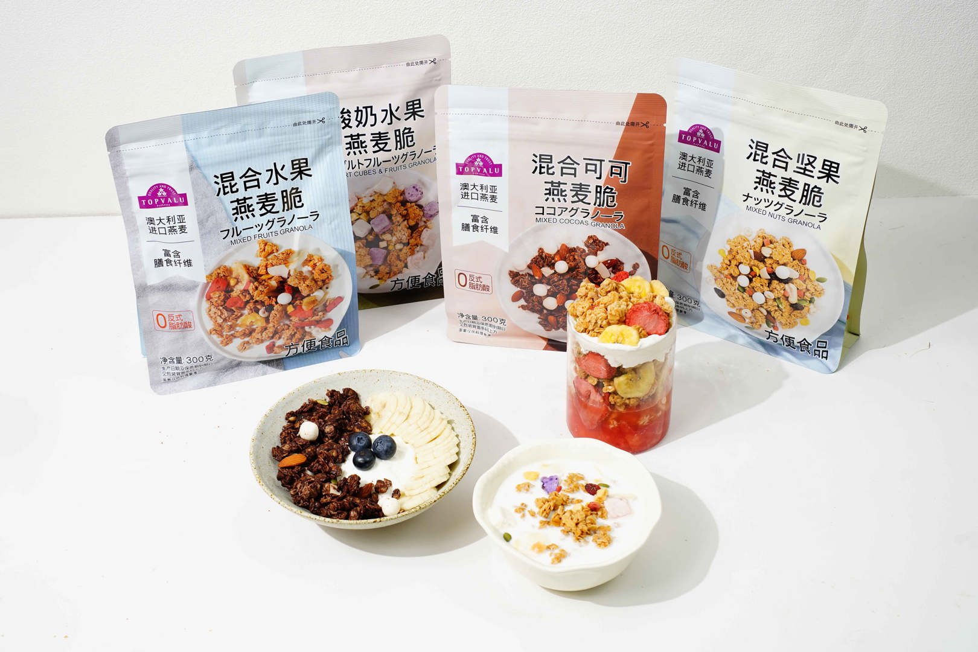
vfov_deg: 27.0
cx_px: 489
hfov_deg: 39.6
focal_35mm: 50
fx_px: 1358
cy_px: 326
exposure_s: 1/250
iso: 800
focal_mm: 50
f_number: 10
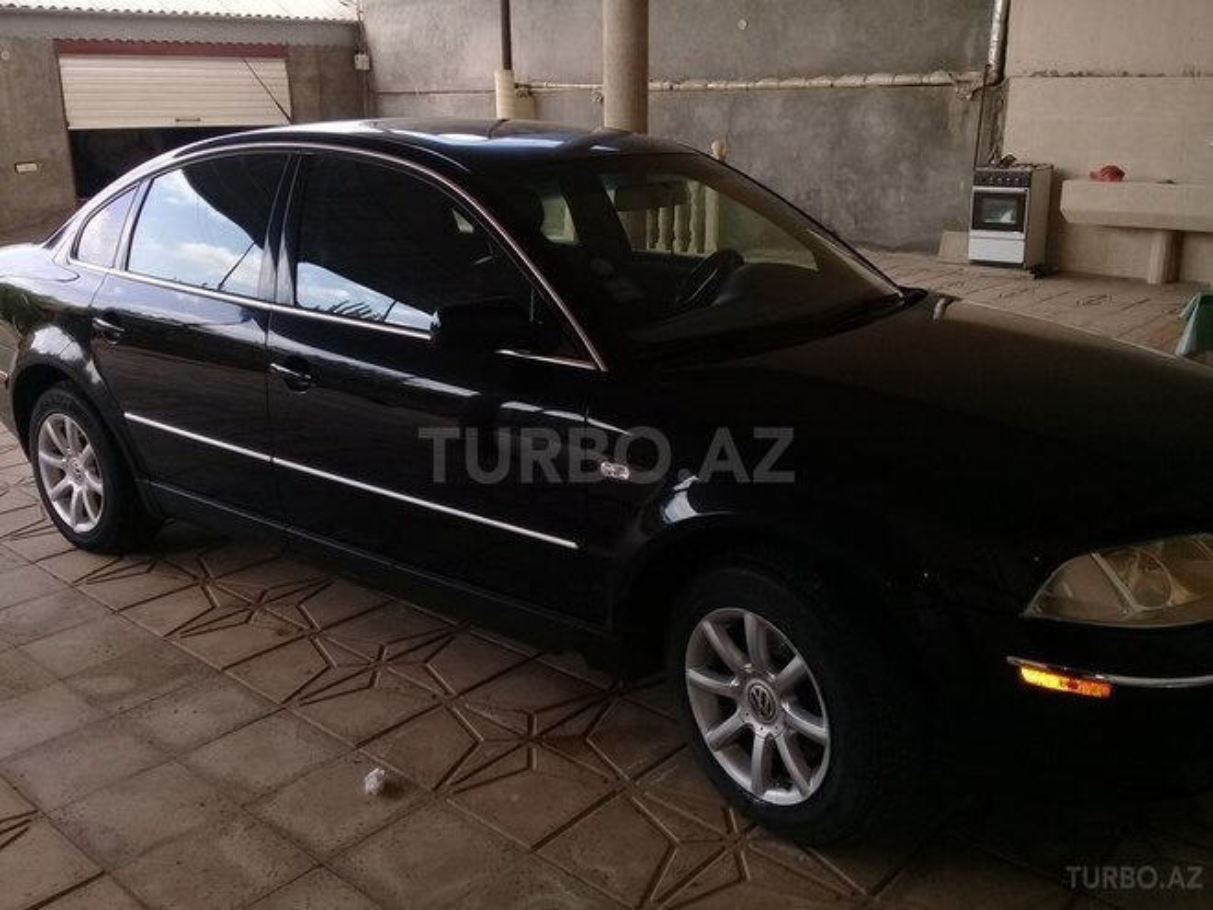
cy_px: 455
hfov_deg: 58.4
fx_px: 1086
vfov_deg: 45.4
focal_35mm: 31
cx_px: 606
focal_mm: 3.3
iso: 64
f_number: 2.2
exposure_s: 1/202
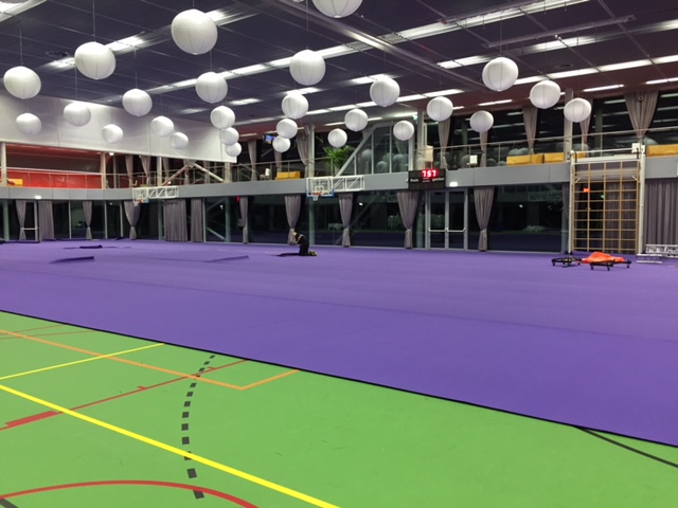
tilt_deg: -5.0
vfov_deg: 48.2
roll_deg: +0.3
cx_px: 339
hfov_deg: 61.7
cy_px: 254
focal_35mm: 29
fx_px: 568
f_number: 2.2
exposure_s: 1/30
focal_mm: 4.15
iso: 125
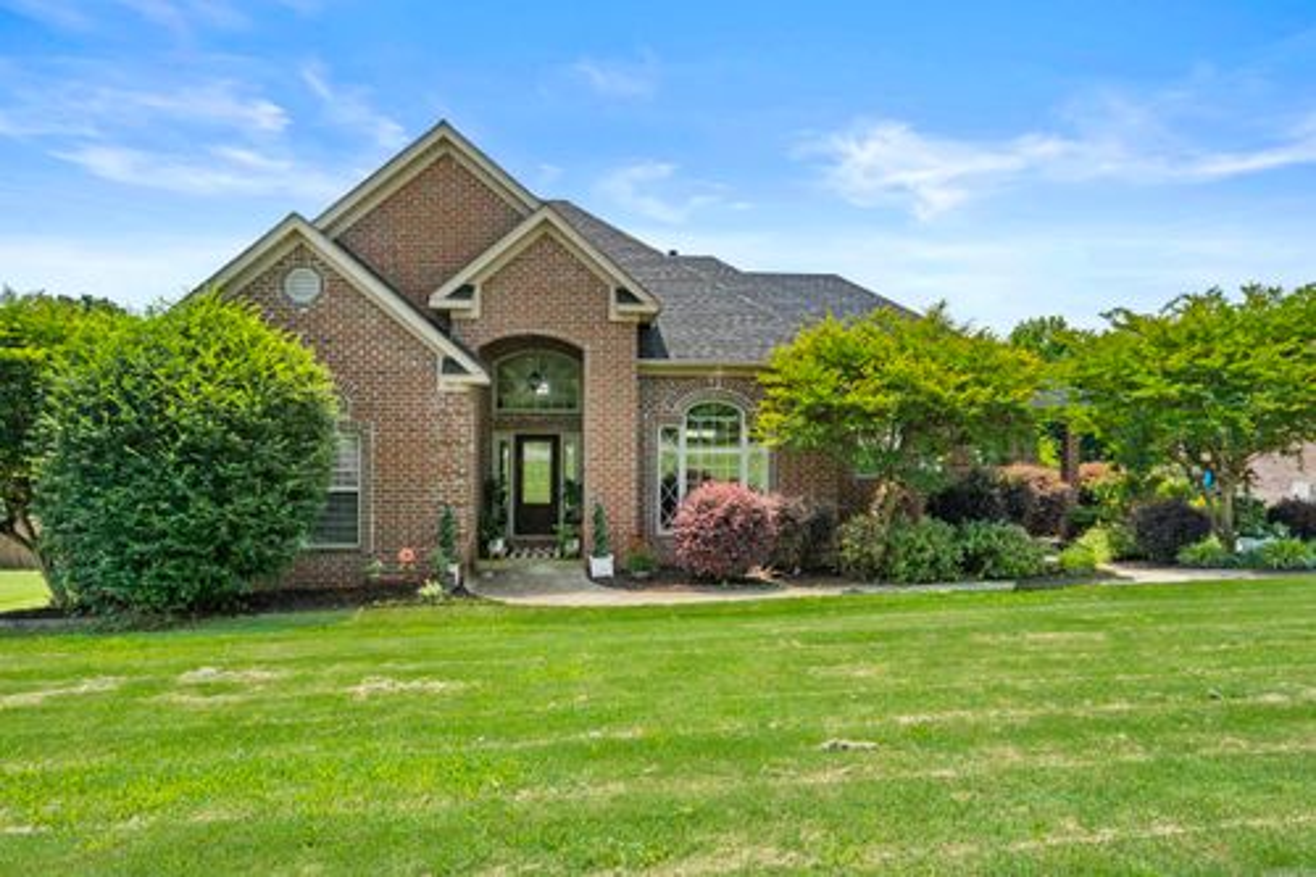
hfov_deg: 81.2
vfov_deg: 59.5
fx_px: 767
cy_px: 438
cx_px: 658
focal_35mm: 21
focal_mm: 13.8
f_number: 9
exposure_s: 1/100
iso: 400
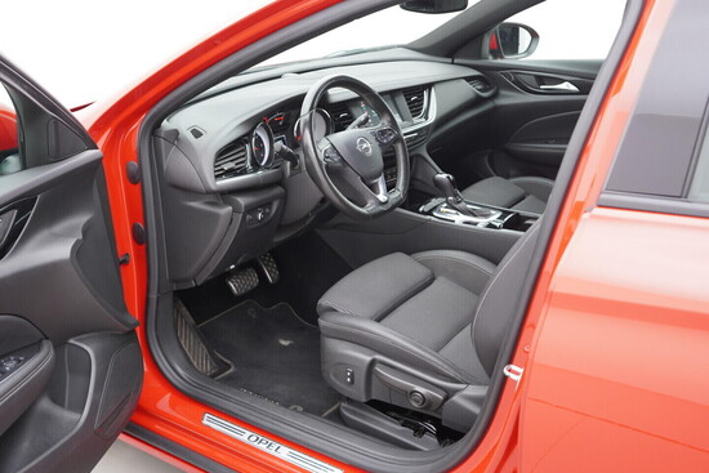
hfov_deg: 53.1
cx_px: 354
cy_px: 236
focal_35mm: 36
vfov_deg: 36.9
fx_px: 709
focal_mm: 24
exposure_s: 1/40
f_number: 2.8
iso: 200
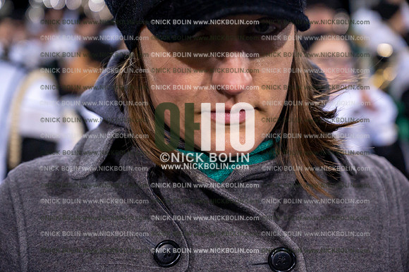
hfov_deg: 28.9
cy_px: 136
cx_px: 204
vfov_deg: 19.4
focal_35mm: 70
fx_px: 795
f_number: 4.5
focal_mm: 70
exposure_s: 1/640
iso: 5000
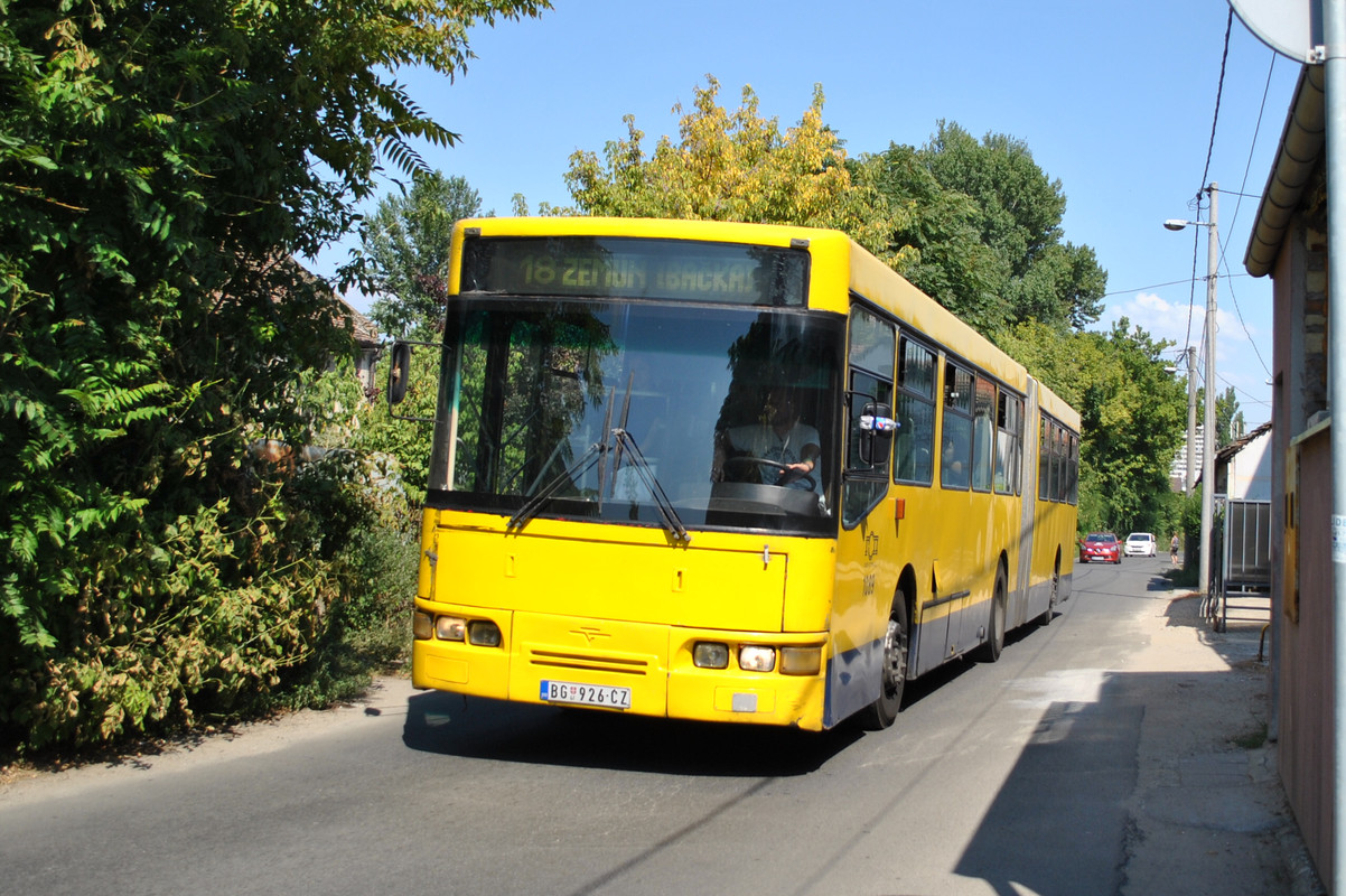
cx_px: 673
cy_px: 448
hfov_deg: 62.0
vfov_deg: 43.6
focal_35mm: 30
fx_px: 1121
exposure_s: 1/1000
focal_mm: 20
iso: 125
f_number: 4
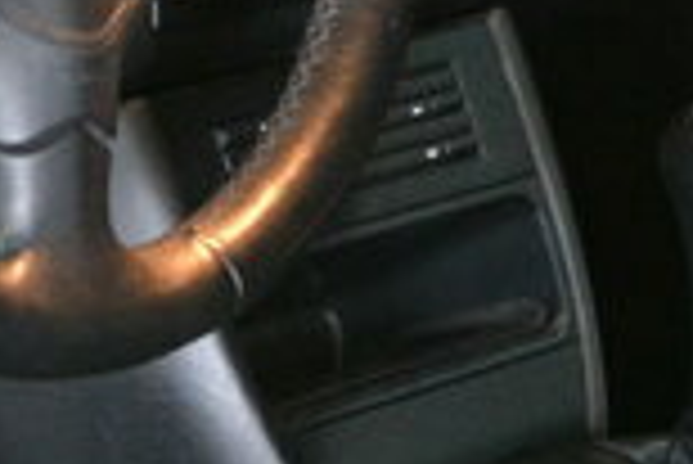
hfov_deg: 6.8
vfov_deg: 4.5
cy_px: 81
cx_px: 450
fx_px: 5857
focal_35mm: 304
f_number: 4.2
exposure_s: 1/15
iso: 900
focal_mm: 26
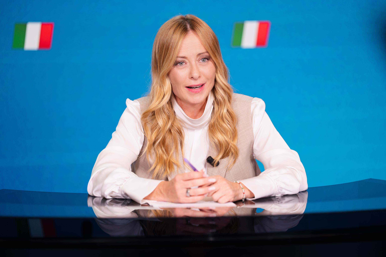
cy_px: 128
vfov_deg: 10.2
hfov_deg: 15.3
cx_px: 193
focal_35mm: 134
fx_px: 1437
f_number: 2
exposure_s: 1/160
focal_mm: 134
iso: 400
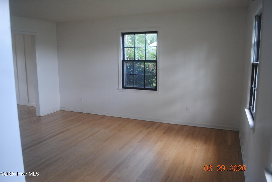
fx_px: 204
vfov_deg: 48.0
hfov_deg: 67.3
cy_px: 91
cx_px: 136
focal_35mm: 27
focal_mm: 18
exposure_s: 1/40
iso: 200
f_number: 3.5
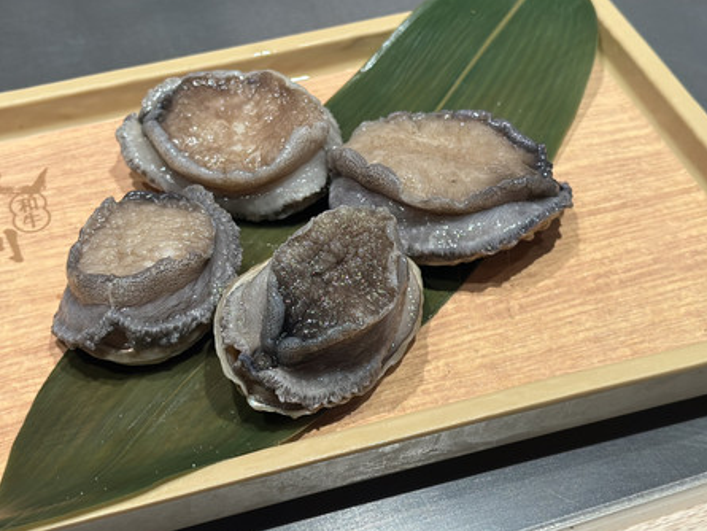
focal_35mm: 69
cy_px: 211
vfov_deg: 21.3
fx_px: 1410
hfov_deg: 28.1
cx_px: 292
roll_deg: +2.7
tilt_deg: -40.0
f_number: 1.78
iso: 160
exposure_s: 1/60
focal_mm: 6.86
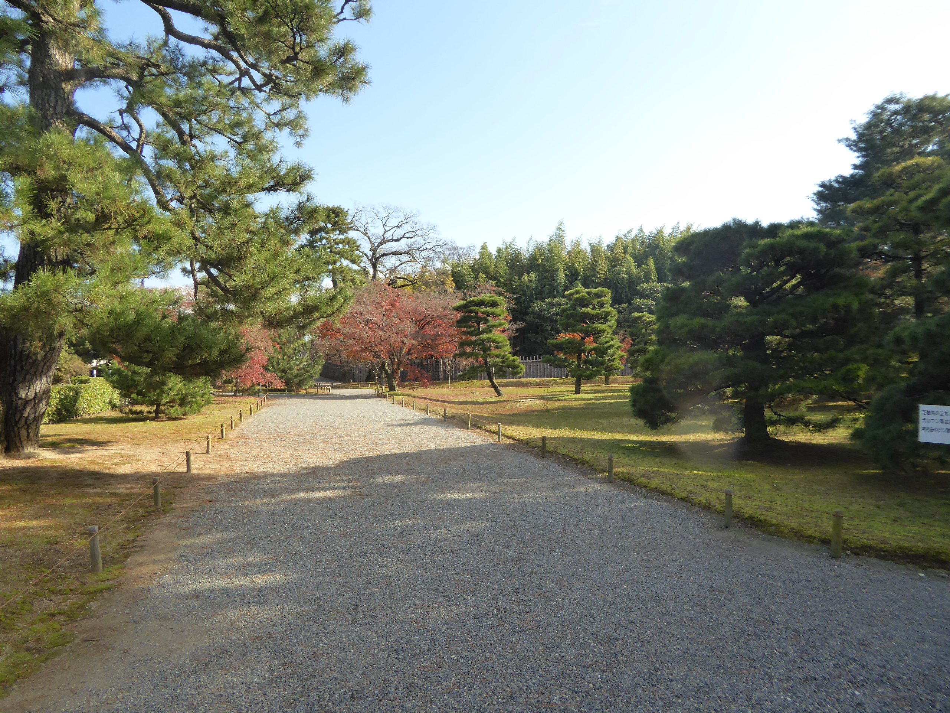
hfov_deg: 69.4
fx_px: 686
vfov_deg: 54.9
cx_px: 475
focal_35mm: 25
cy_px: 356
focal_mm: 4.3
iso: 160
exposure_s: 1/400
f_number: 3.3
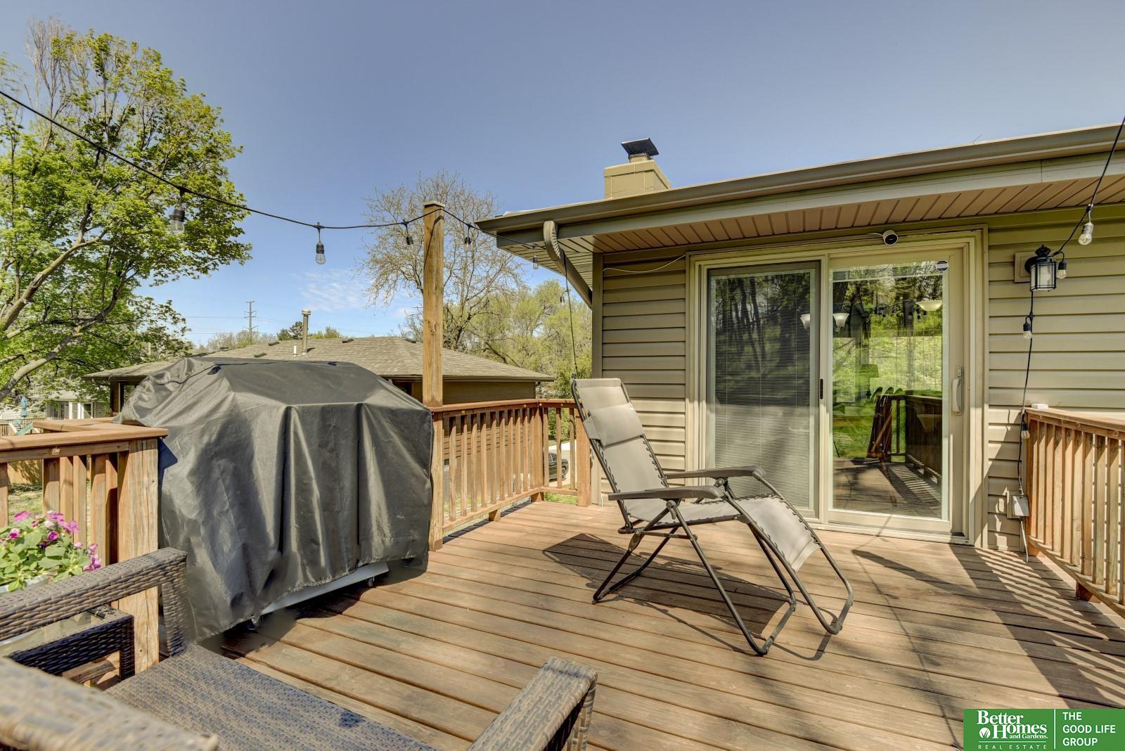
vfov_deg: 53.2
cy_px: 376
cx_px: 562
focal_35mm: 24
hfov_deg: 73.7
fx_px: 750
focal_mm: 24
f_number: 8
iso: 400
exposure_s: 1/640
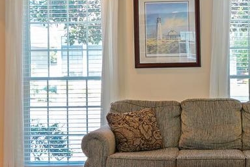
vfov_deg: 17.1
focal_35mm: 80
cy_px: 71
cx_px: 203
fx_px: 556
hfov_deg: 24.9
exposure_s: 1/30
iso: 100
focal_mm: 10
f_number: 2.8
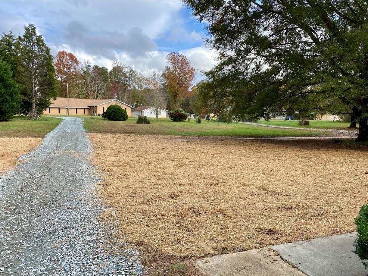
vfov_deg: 51.4
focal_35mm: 27
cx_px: 185
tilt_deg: -5.8
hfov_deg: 65.3
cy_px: 143
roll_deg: -0.4
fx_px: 287
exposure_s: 1/793
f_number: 1.8
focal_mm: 4.25
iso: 32
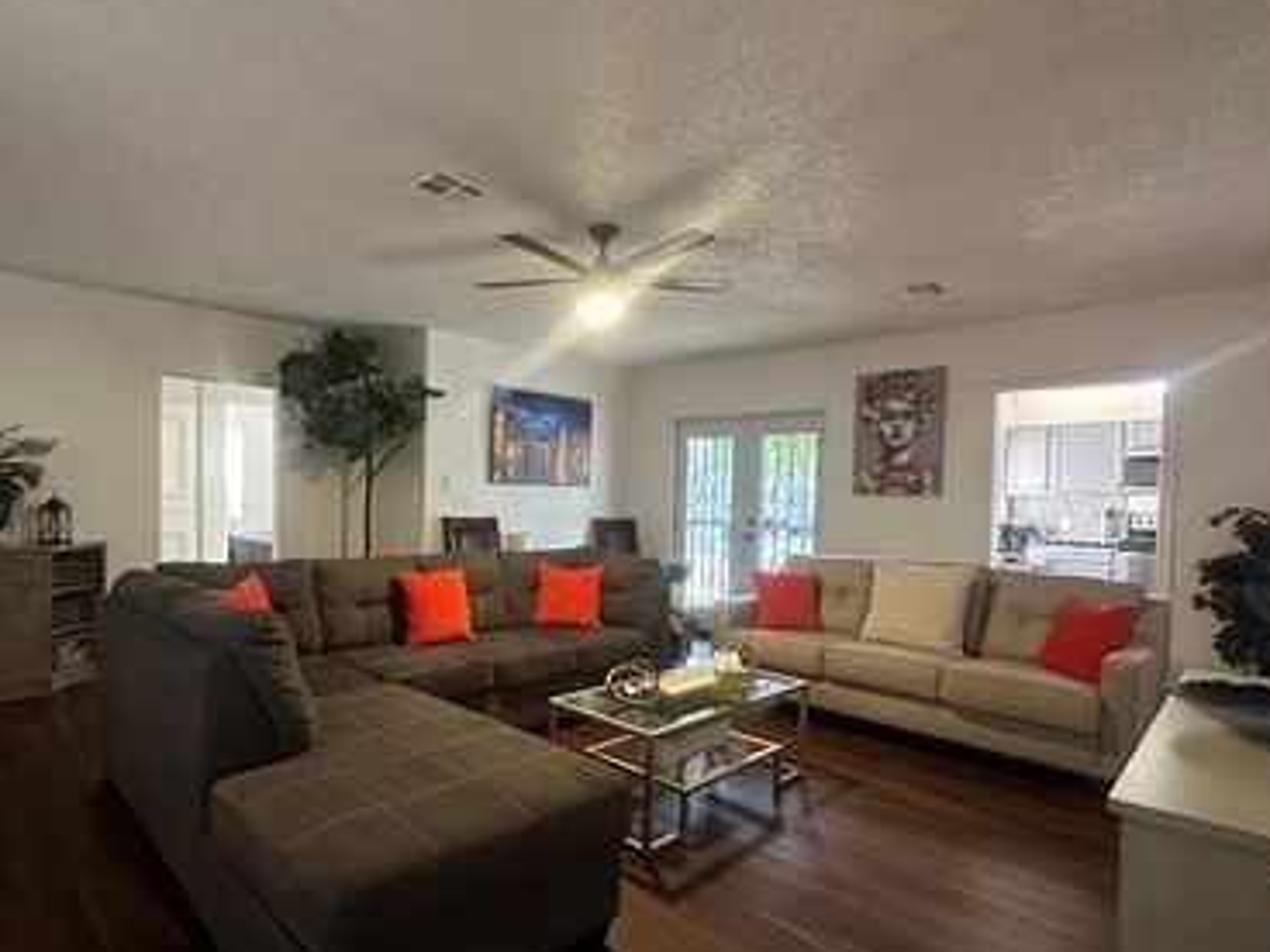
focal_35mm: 19
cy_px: 516
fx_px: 697
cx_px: 528
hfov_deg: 83.9
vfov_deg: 68.6
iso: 500
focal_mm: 2.22
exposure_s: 1/60
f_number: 2.2
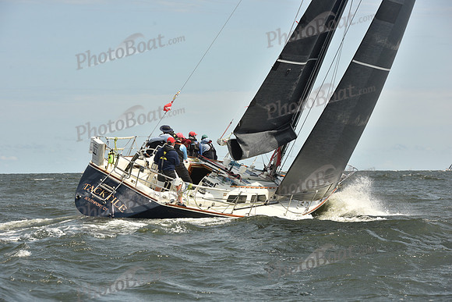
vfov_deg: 10.6
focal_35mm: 130
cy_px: 151
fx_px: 1633
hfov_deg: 15.8
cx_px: 226
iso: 250
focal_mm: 130
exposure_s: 1/800
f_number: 9
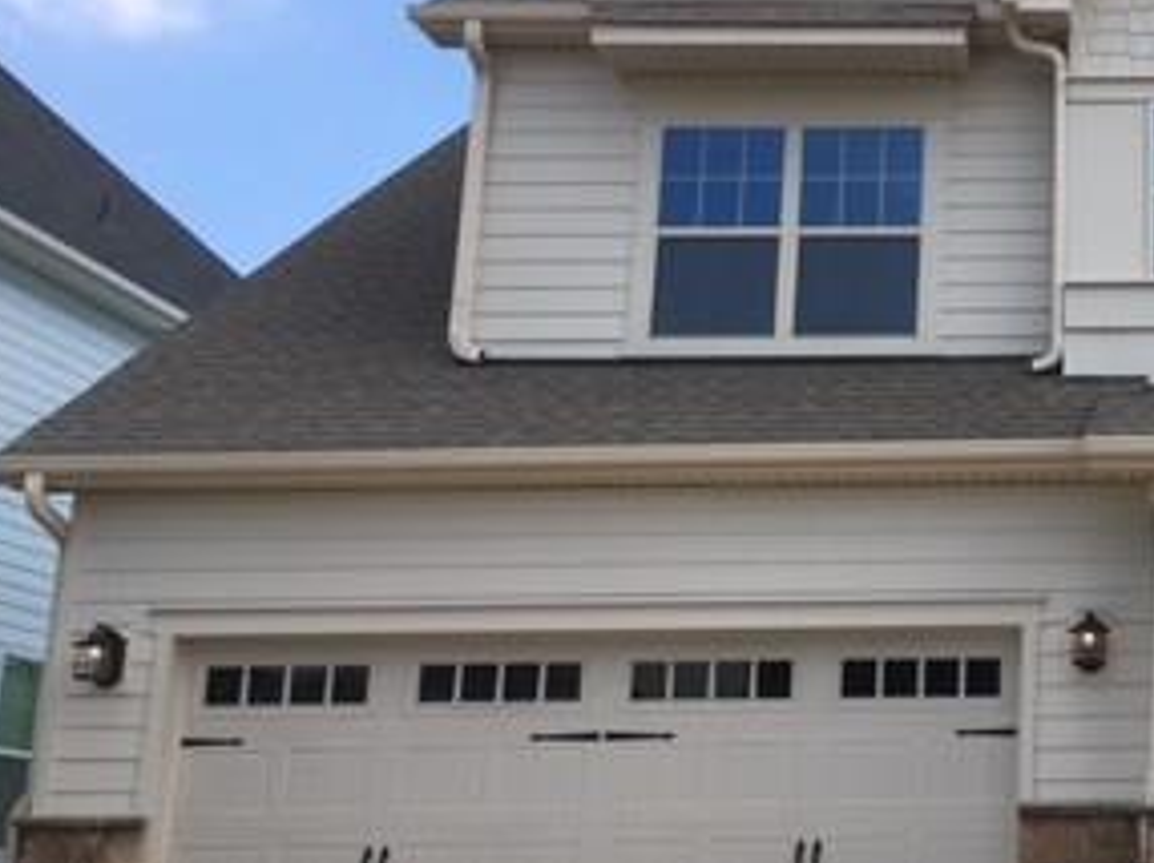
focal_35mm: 65
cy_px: 343
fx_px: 2165
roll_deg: +0.3
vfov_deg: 22.5
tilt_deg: +15.9
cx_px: 1259
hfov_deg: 27.4
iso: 25
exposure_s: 1/635
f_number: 2.2
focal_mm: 4.15
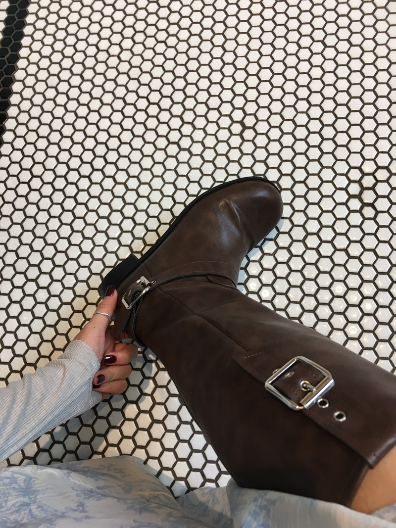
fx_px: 442
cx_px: 198
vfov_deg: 61.7
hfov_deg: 48.2
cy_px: 264
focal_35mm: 29
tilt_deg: -75.6
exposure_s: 1/40
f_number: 2.2
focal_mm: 4.15
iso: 32
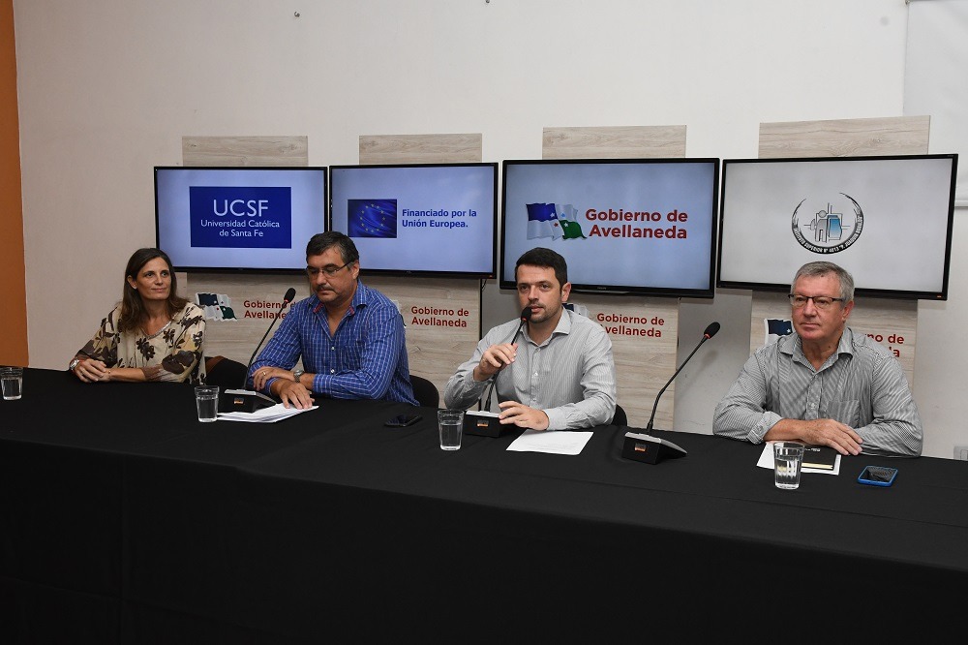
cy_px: 322
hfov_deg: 49.6
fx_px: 1048
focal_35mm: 39
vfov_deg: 34.2
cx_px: 484
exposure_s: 1/160
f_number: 11
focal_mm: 26
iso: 2000
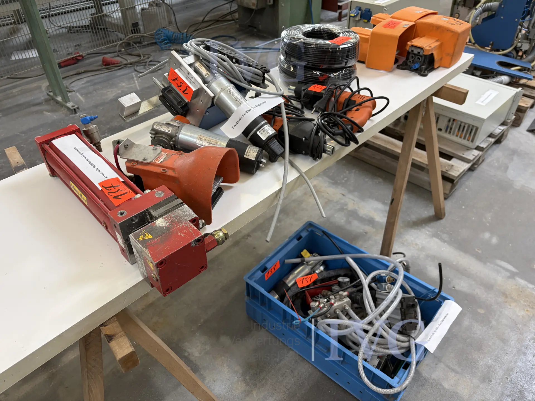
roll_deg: +1.1
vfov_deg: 53.1
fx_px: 402
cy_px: 200
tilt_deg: -40.1
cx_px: 268
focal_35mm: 26
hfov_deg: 67.3
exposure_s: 1/77
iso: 125
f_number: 1.6
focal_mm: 5.96
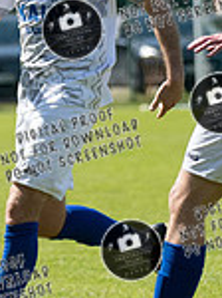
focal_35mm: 746
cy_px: 53
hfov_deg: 2.0
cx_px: -65
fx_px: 6397
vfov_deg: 2.7
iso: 1250
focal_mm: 200
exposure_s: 1/5000
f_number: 5.6
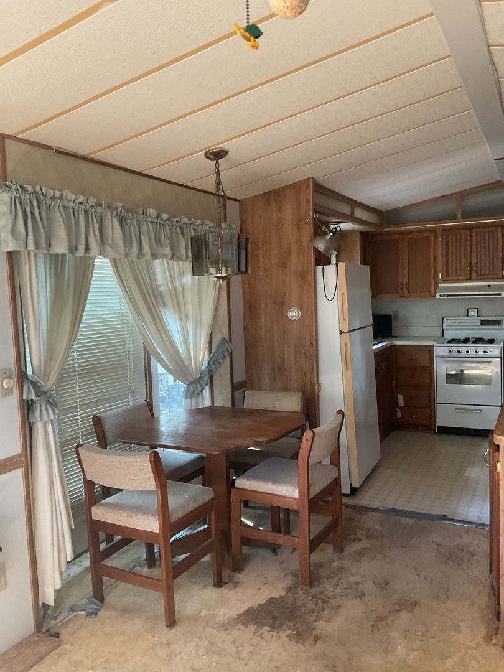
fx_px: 563
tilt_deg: -4.8
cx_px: 252
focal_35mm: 29
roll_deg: +0.7
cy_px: 336
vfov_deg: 61.7
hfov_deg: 48.2
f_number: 1.8
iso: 160
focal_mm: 3
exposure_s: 1/60
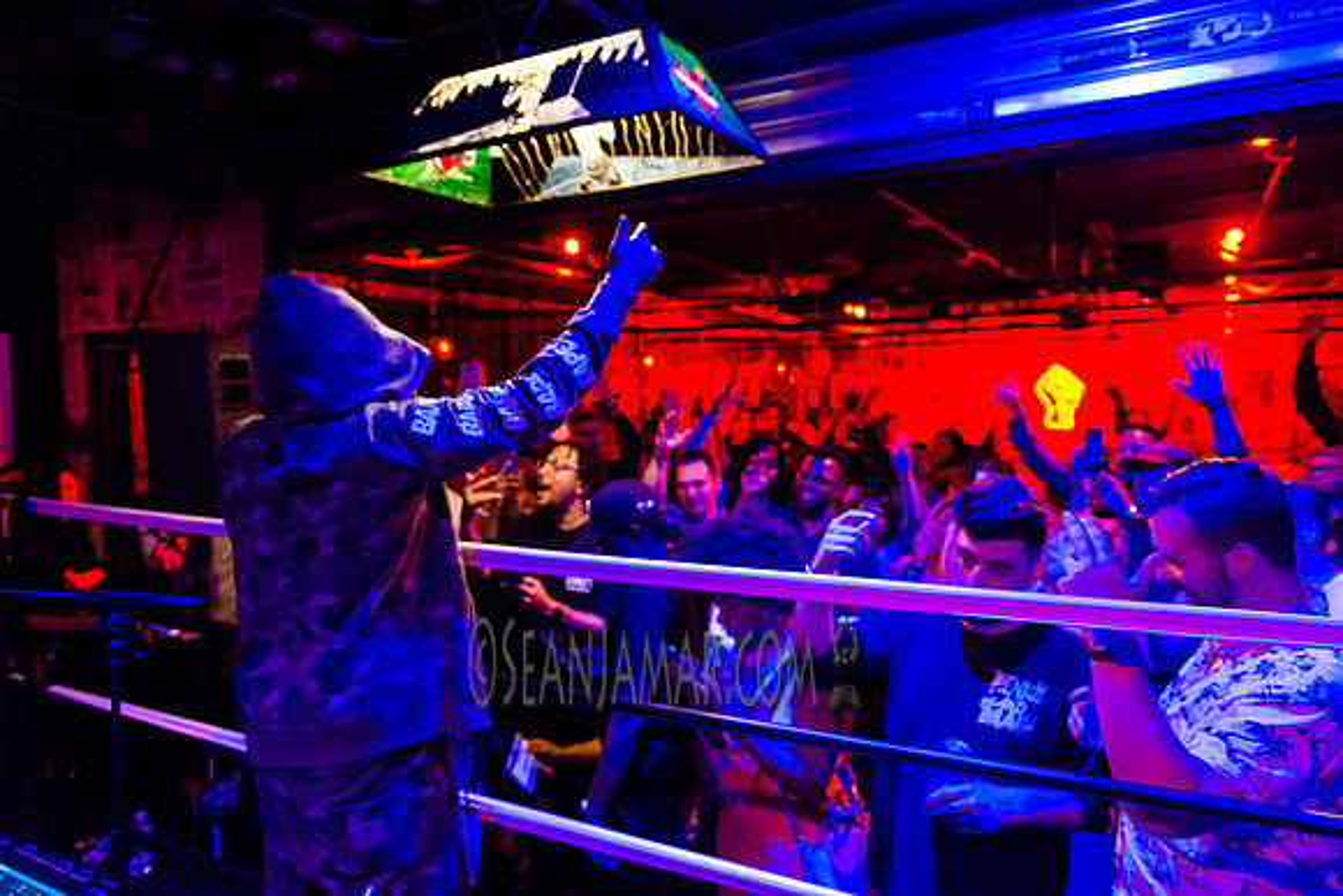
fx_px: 896
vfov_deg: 53.2
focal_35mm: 24
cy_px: 448
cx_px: 672
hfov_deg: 73.7
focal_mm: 24
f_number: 2.8
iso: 5000
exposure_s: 1/320
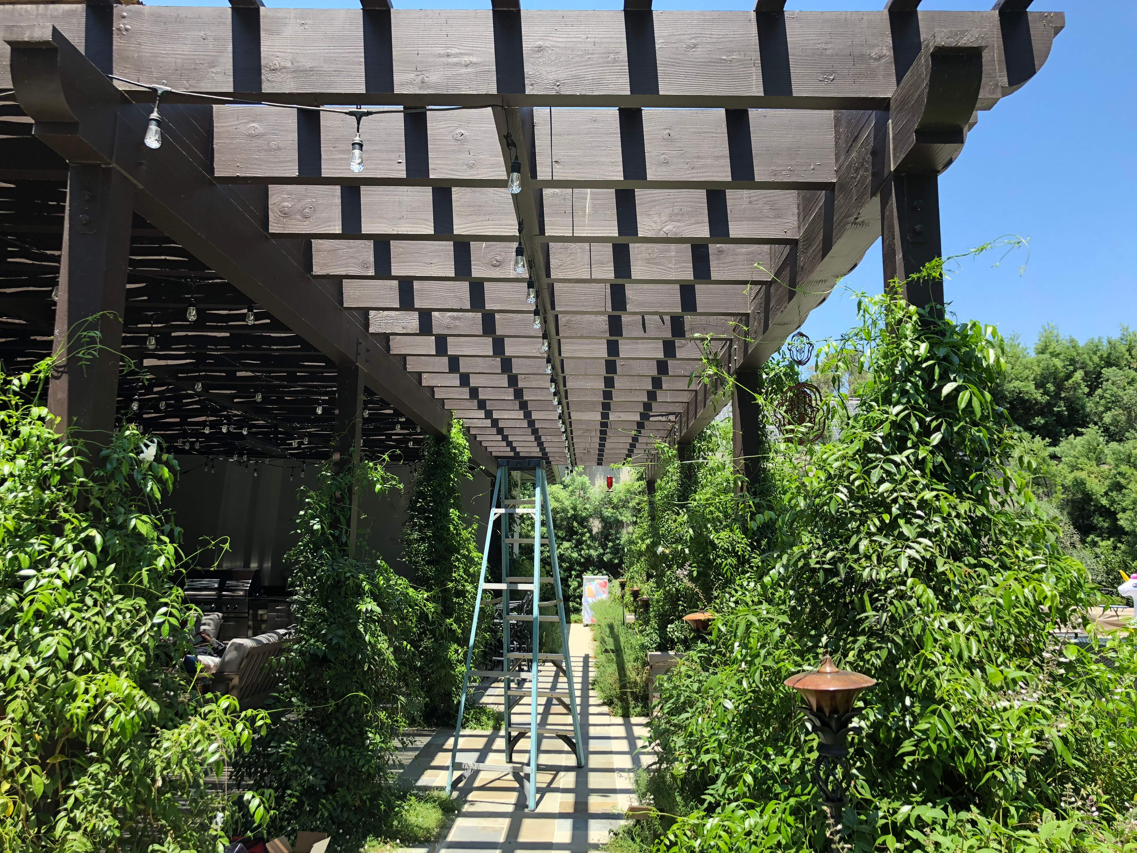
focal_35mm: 28
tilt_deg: +6.9
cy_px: 426
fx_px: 920
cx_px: 568
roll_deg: -1.1
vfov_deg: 49.7
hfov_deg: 63.4
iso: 20
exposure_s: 1/417
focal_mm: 3.99
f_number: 1.8
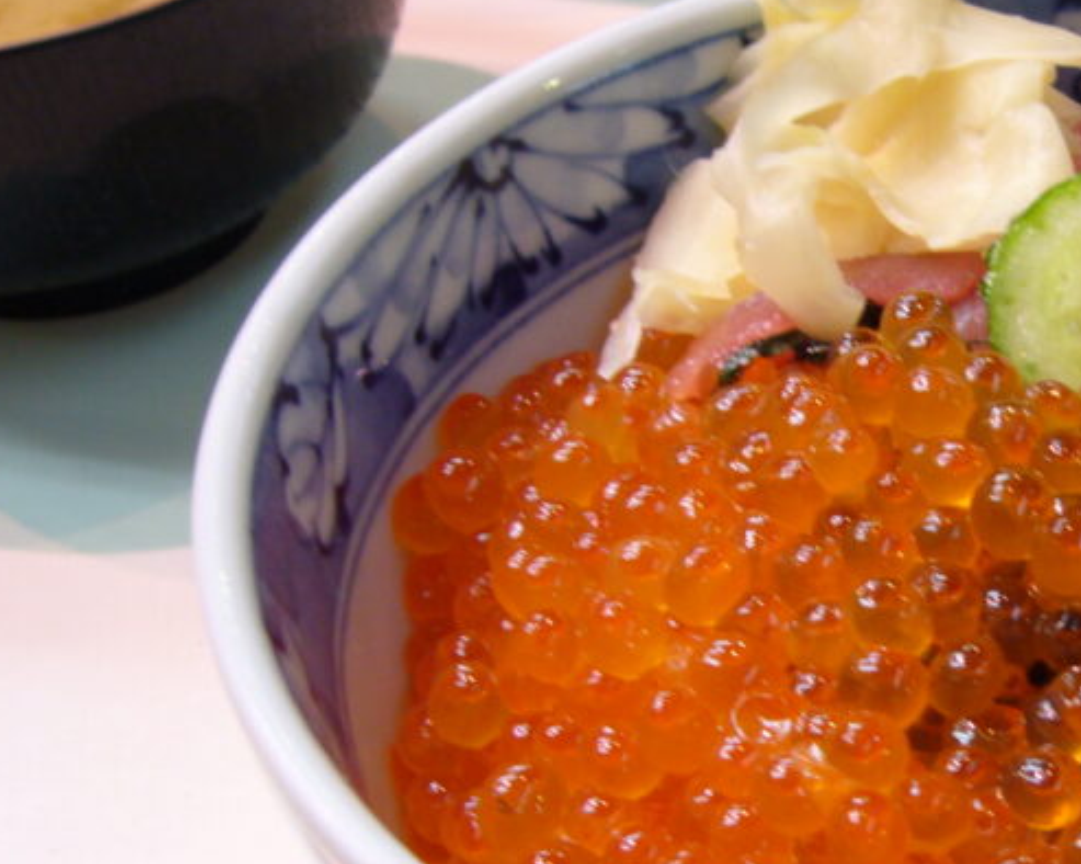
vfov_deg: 21.4
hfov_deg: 25.7
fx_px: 2271
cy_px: 586
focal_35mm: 71
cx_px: 1026
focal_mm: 5.8
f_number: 2.8
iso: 100
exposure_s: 1/15
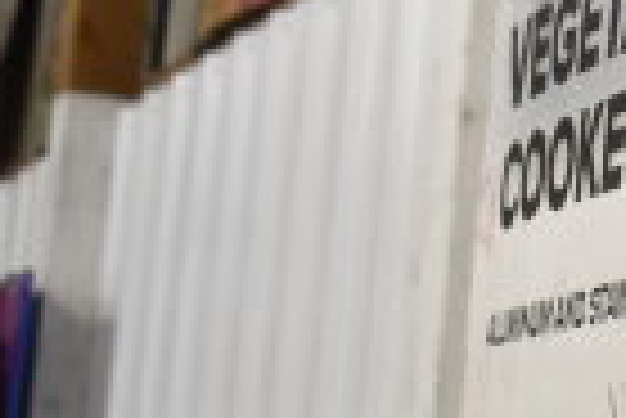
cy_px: 2
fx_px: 2524
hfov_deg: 12.6
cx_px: 1211
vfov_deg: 9.4
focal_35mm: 145
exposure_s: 1/40
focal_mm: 22
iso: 900
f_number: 3.8
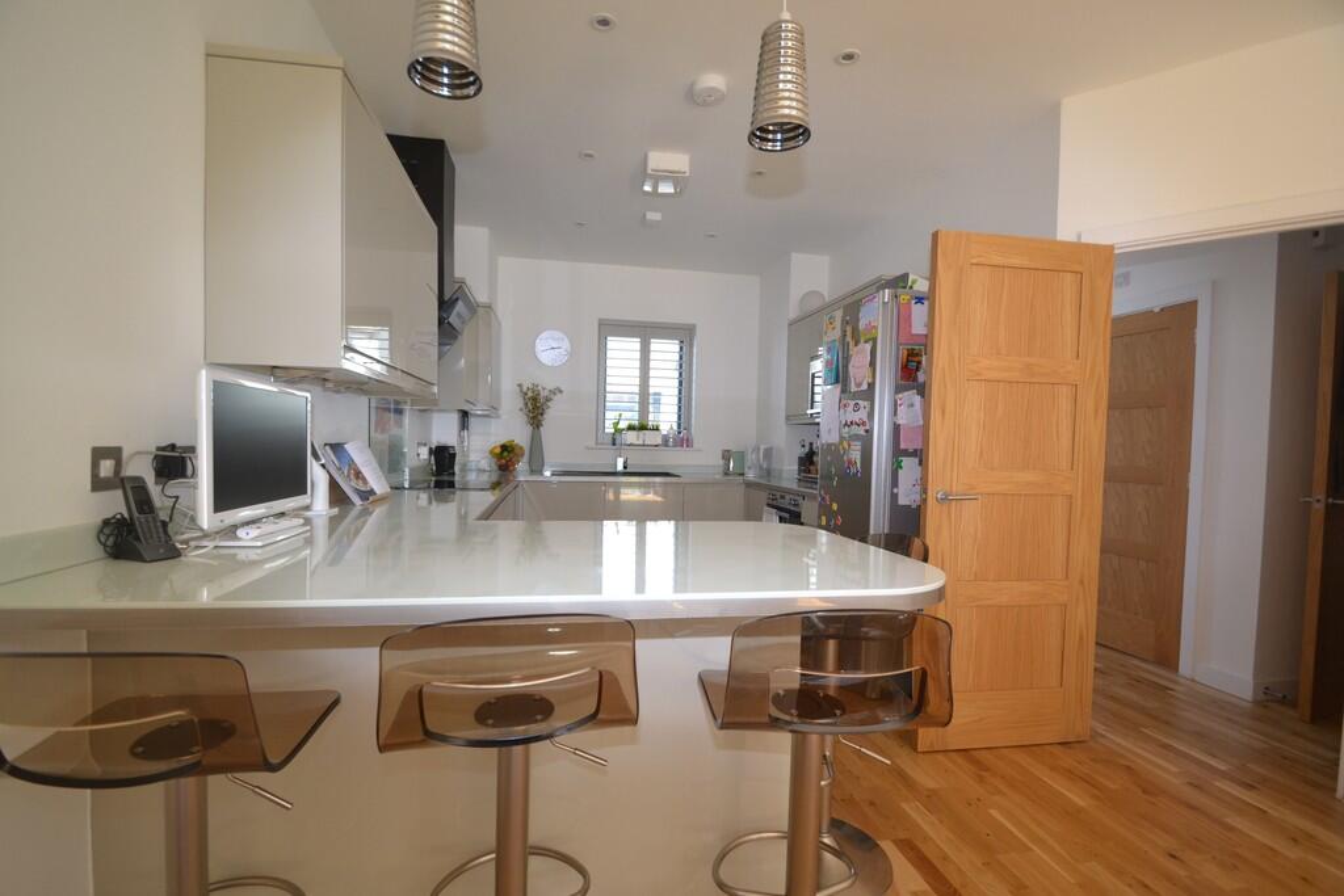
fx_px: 560
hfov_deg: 100.4
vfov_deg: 77.3
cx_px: 672
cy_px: 448
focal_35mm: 15
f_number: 4
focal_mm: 10
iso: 400
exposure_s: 1/125
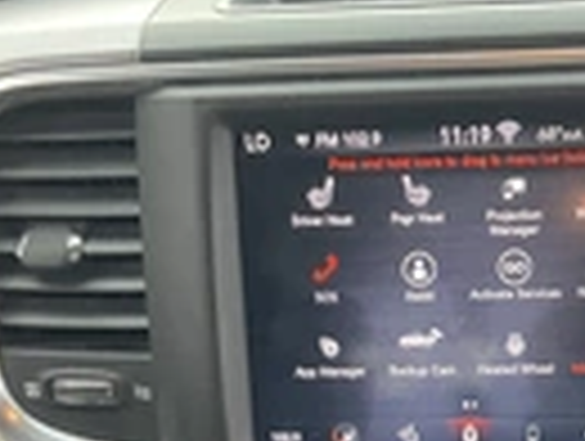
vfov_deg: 15.5
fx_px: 1507
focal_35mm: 89
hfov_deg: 21.8
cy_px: 644
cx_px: 446
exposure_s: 1/60
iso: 200
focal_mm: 3
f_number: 1.8
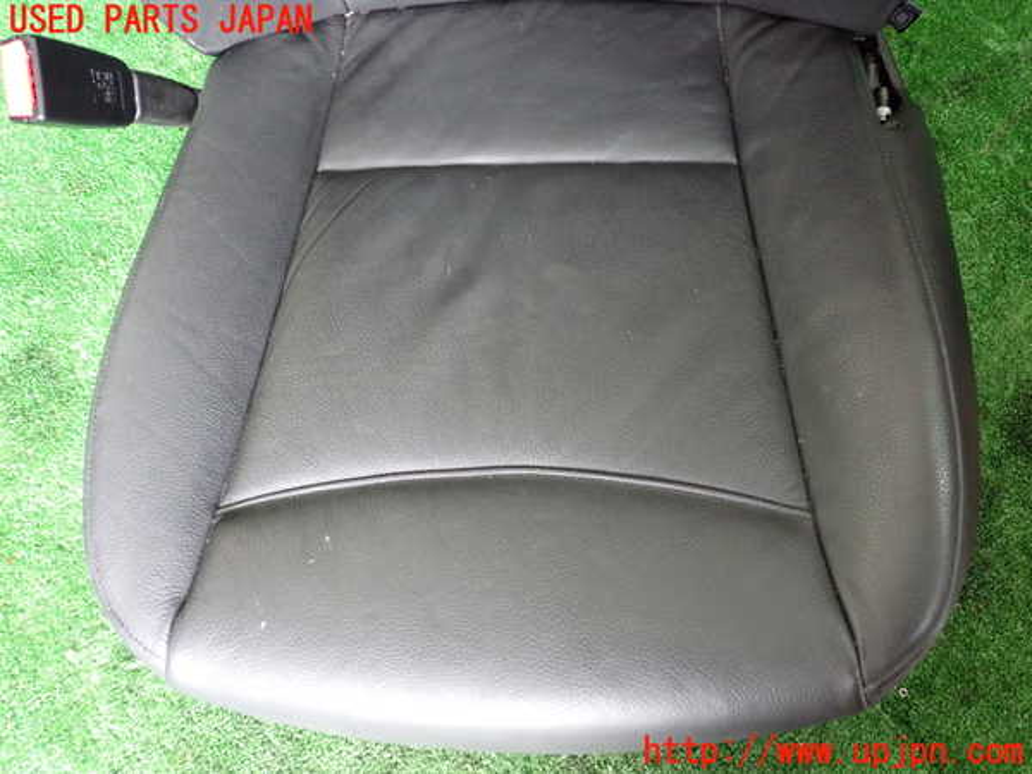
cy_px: 387
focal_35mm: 30
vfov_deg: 46.8
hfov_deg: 60.0
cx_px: 516
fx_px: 894
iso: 1000
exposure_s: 1/80
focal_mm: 5.4
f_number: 2.3
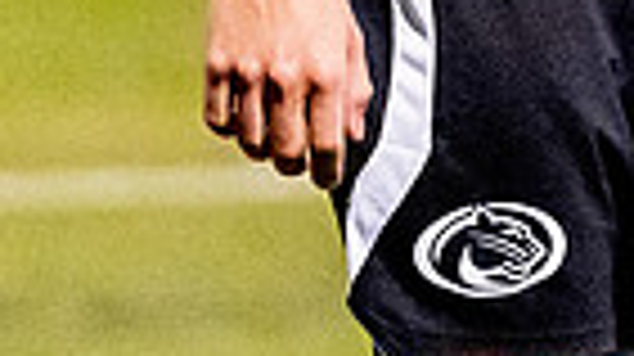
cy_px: -851
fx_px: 23211
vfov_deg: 0.9
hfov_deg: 1.6
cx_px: 605
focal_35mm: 1382
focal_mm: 200
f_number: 2.8
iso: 6400
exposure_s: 1/1250
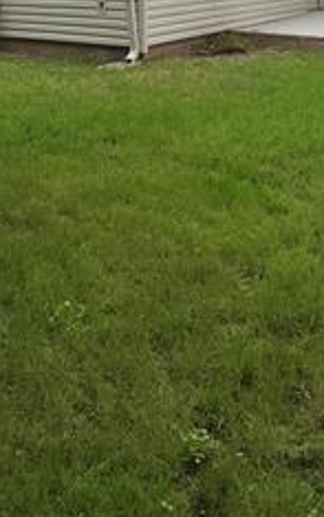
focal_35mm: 45
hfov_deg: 28.6
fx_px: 635
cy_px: 68
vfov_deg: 41.4
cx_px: 152
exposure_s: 1/287
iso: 25
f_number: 1.9
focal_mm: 2.2
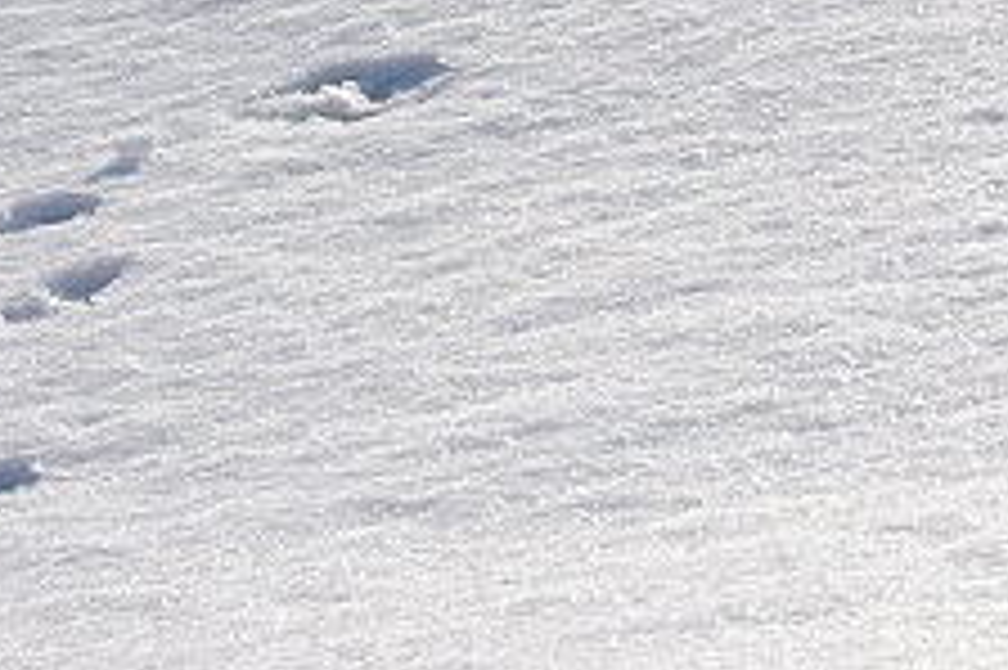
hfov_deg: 6.9
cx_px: 1073
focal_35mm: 299
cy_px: -207
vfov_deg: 4.6
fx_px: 8366
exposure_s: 1/1000
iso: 640
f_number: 16
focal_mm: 105
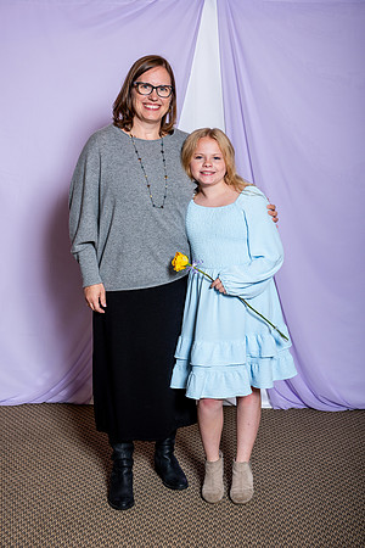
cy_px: 274
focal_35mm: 62
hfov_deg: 21.9
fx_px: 943
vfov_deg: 32.4
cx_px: 182
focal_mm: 62
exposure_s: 1/200
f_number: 5
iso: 250
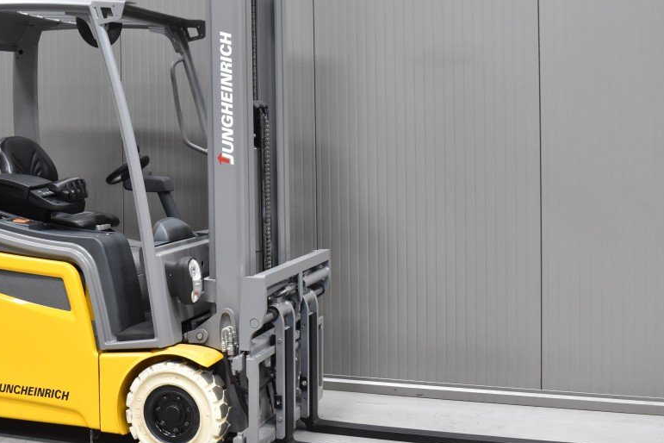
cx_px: 153
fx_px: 1033
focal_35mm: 56
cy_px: 158
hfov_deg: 34.8
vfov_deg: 24.1
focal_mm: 24
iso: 1600
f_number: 5.6
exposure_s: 1/30
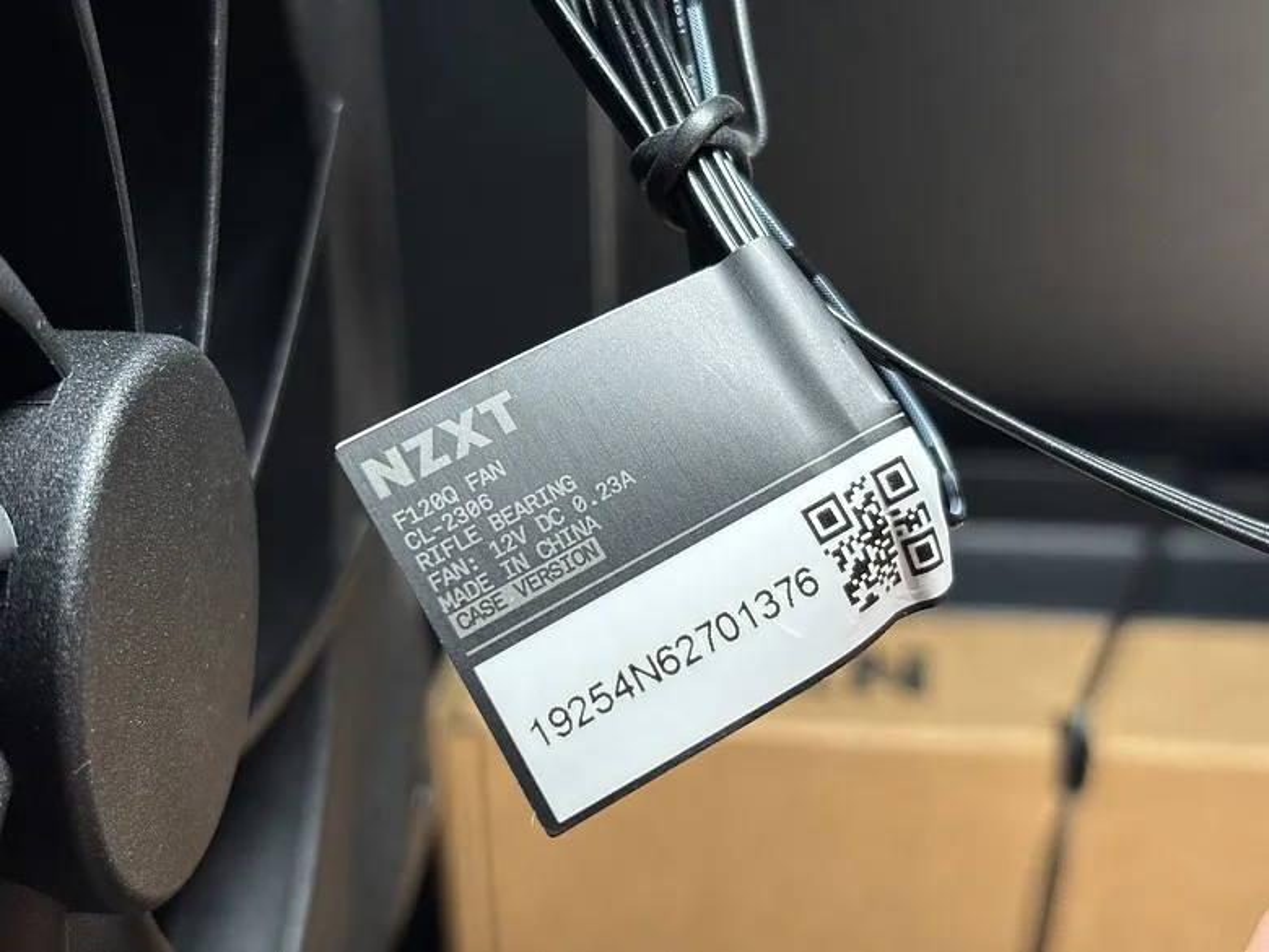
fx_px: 1906
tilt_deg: -29.2
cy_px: 476
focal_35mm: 52
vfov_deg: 28.0
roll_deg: +1.7
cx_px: 634
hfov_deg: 36.8
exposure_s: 1/60
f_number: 1.6
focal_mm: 5.96
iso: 100
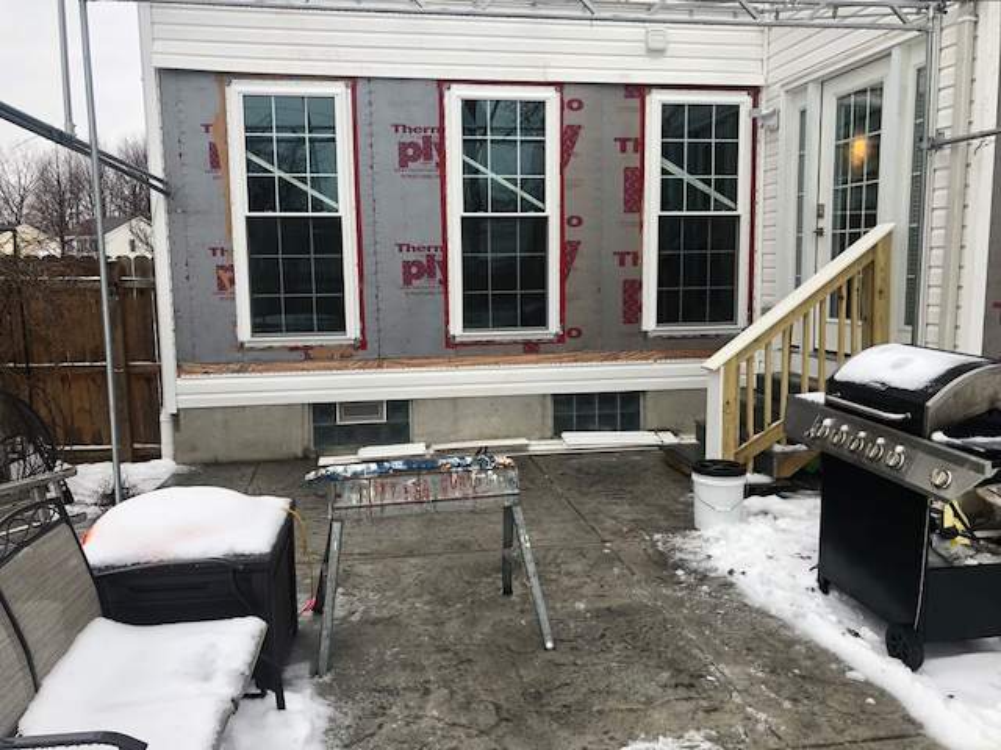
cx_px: 500
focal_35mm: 29
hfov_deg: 61.7
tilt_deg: -3.1
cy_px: 375
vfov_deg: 48.2
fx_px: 839
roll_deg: +0.9
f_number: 1.8
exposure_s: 1/132
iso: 20
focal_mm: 3.99
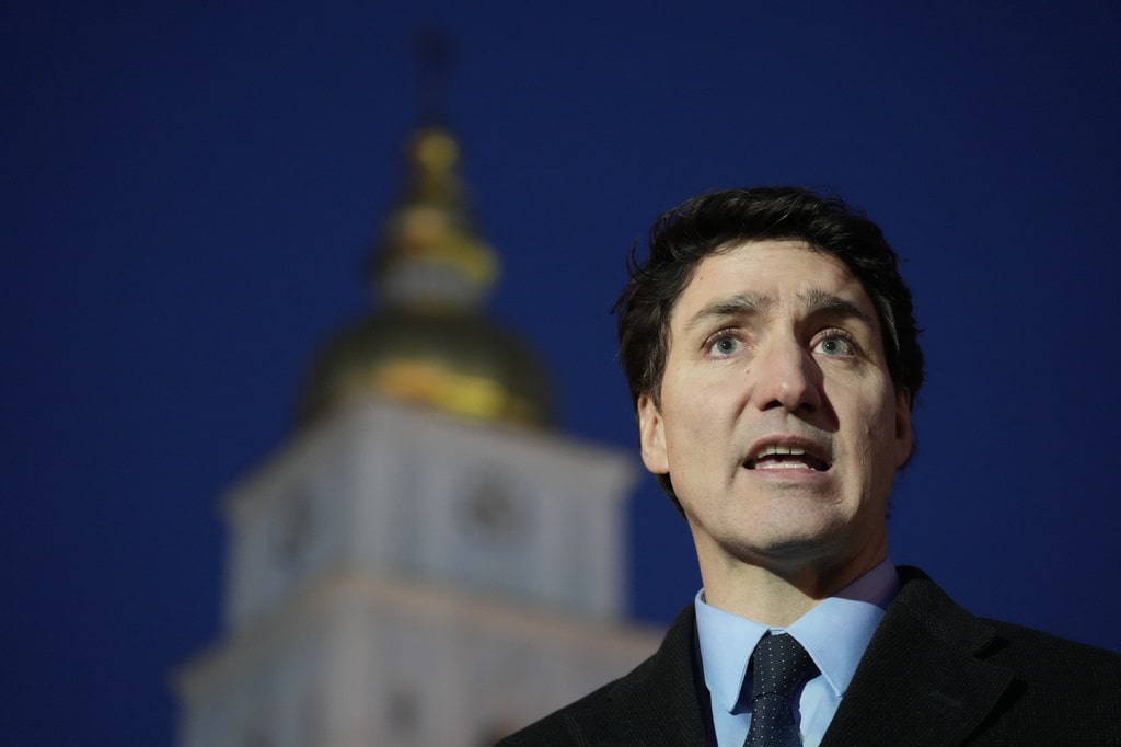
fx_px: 2179
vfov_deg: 19.4
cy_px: 374
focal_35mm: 70
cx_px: 560
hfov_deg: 28.9
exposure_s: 1/200
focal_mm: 70
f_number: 2.8
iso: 6400
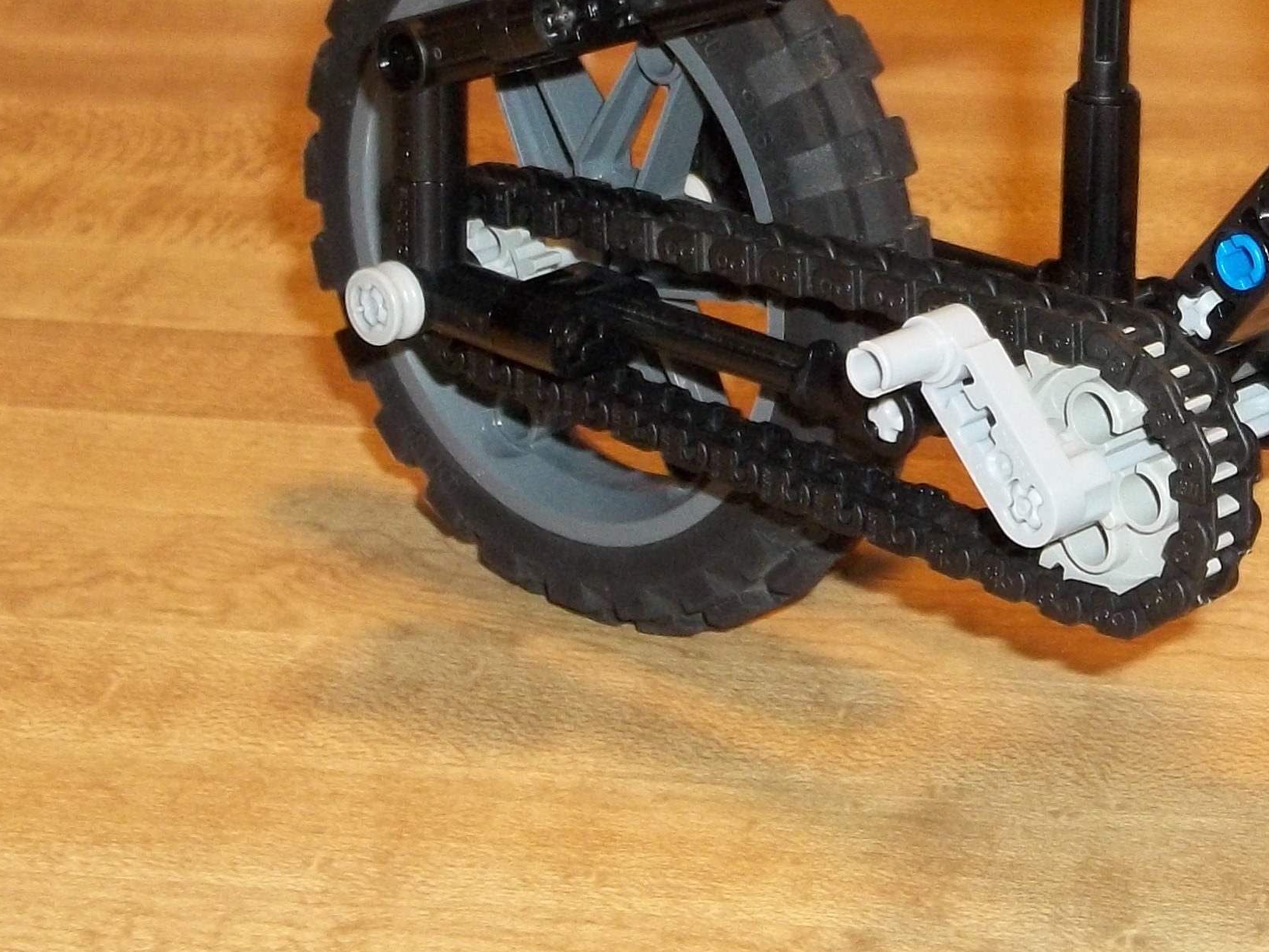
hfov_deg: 16.0
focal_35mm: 121
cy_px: 165
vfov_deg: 12.2
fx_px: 4436
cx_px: 1274
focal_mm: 8.3
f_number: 3.7
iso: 160
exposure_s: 1/40
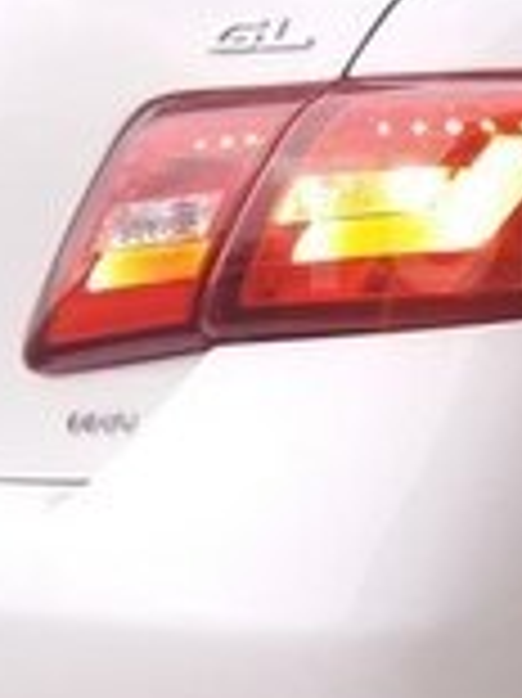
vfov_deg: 16.5
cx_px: 734
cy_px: 223
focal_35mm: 119
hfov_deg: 12.0
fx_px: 2396
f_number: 1.9
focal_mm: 3.7
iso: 100
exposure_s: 1/33
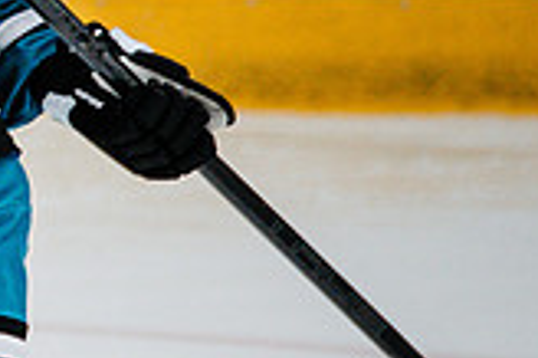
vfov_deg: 1.0
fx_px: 19811
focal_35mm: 1327
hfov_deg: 1.6
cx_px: -684
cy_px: 37
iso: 1250
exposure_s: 1/3200
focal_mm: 261
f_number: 3.2
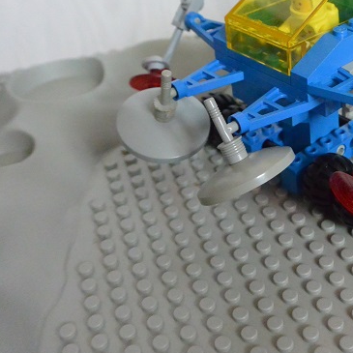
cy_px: 115
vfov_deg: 31.4
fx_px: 623
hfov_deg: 29.1
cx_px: 370
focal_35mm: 54
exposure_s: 1/125
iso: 2200
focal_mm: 11
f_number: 3.5
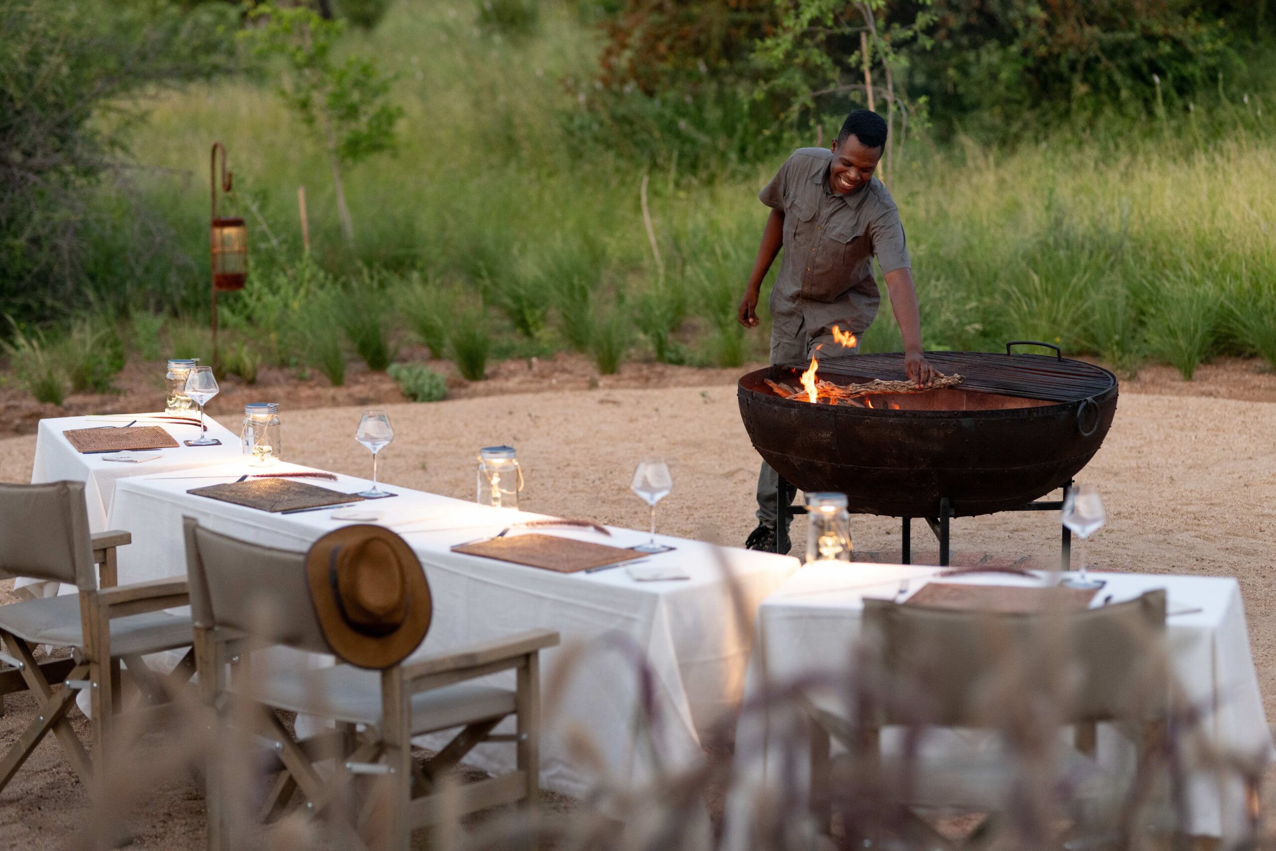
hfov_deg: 23.9
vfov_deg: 16.1
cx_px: 638
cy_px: 426
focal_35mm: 85
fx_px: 3013
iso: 2000
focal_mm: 85
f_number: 2
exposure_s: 1/250
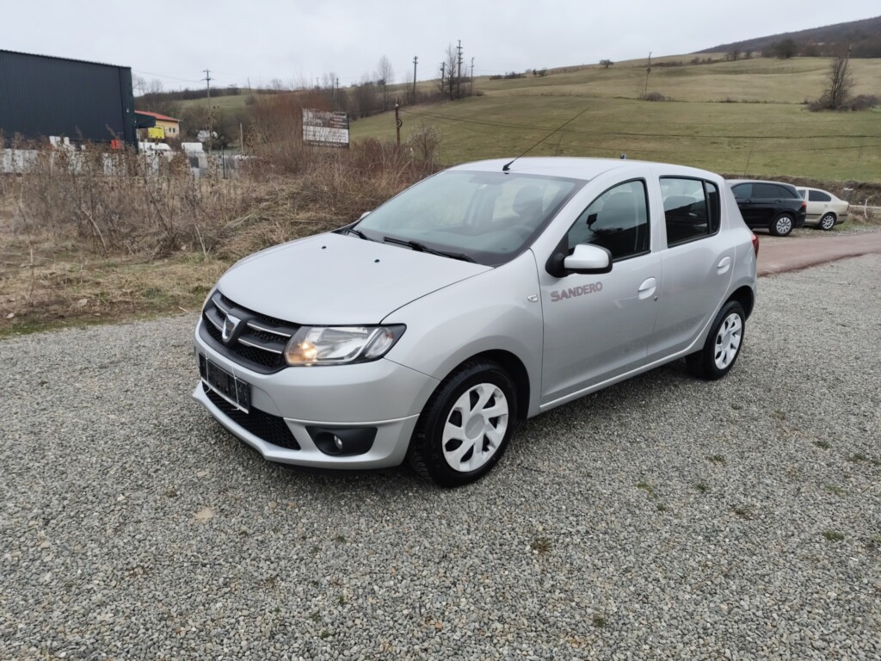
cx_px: 440
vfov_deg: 58.9
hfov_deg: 73.9
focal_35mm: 23
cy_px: 330
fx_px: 585
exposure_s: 1/297
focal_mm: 6.19
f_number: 1.65
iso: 50
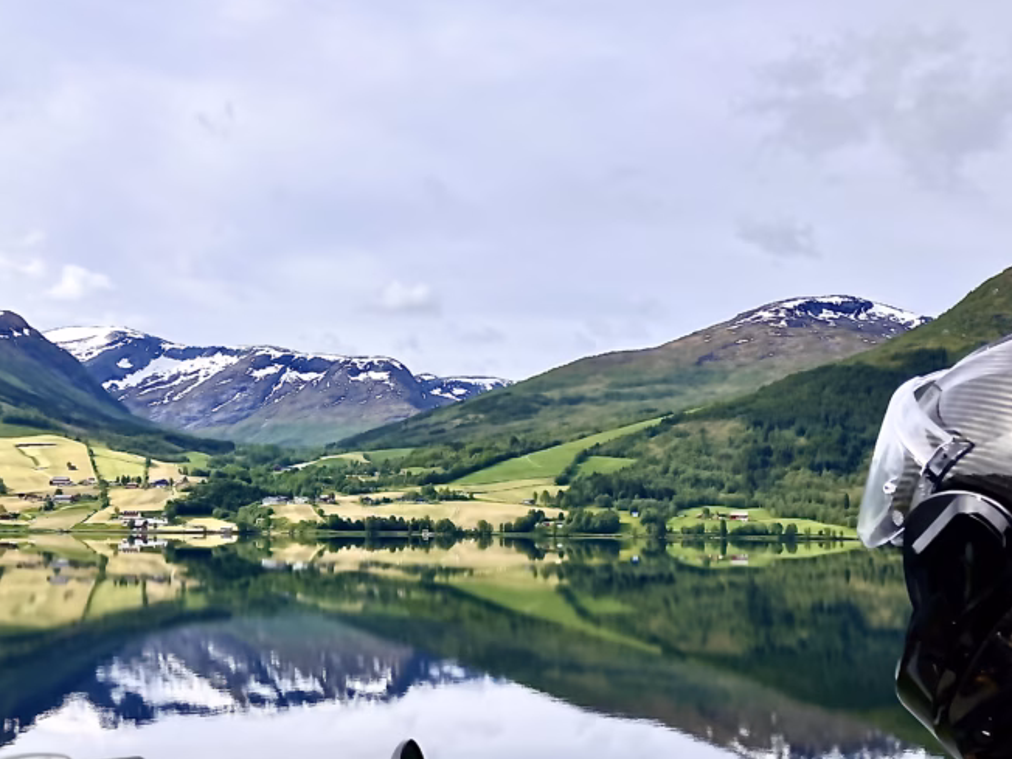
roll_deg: -1.0
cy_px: 467
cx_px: 397
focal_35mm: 44
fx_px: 1286
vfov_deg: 32.7
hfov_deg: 42.7
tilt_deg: +3.3
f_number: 1.8
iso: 32
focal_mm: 3.99
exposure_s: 1/2525
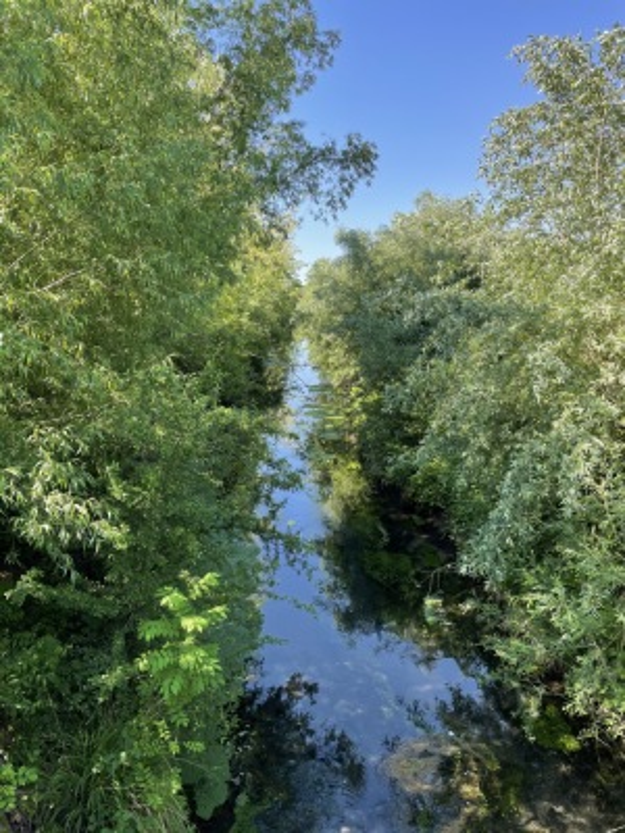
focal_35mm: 26
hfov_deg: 53.1
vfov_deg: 67.3
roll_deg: +0.9
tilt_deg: -10.3
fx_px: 626
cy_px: 416
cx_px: 312
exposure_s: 1/596
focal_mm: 4.2
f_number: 1.6
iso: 32
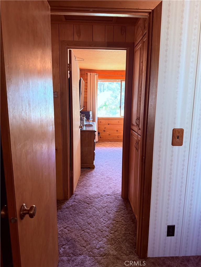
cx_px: 100
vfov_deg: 71.6
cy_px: 134
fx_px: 186
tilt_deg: -8.8
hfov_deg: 56.8
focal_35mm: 24
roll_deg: -1.3
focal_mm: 6.76
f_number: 1.78
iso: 400
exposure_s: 1/60
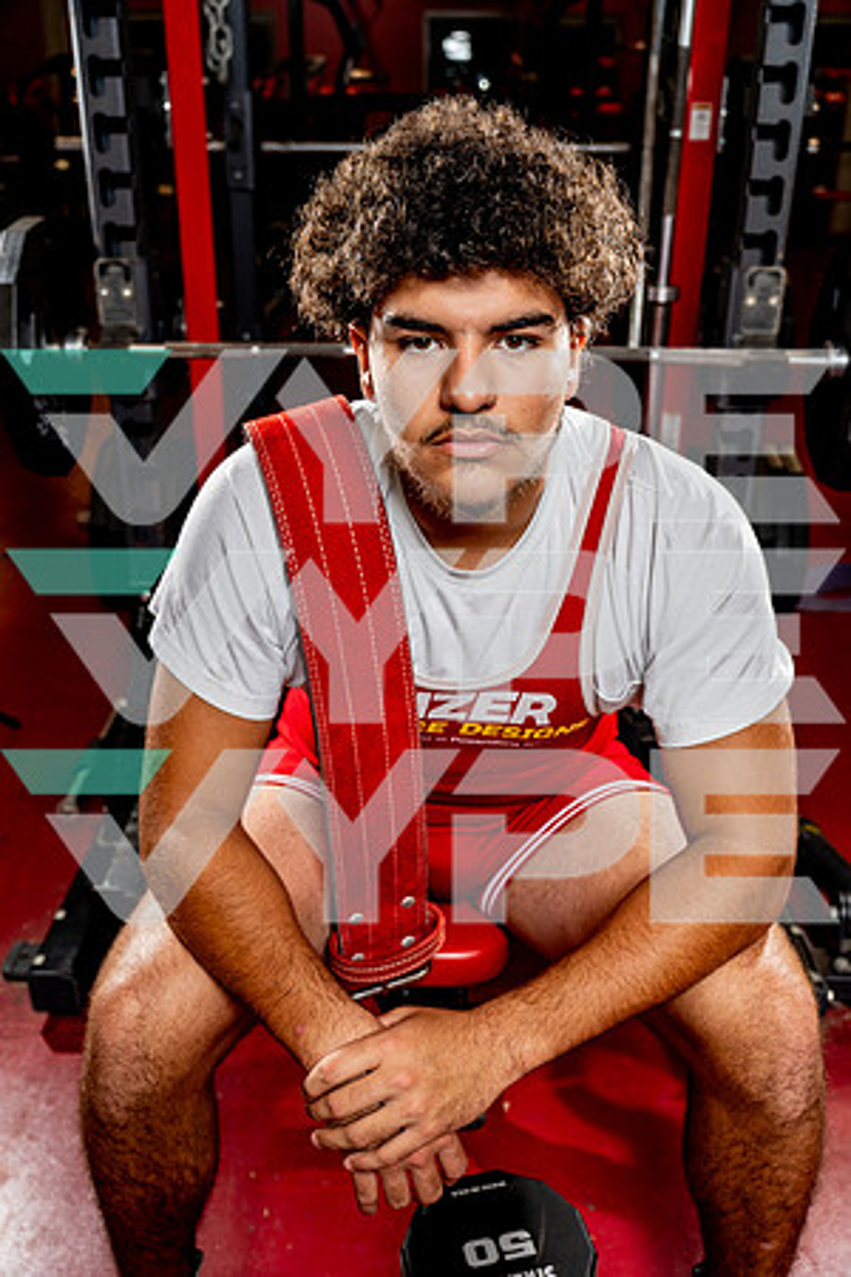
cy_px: 638
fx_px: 1205
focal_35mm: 34
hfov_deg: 38.9
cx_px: 426
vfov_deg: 55.8
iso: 250
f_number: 4.5
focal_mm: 34
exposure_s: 1/250
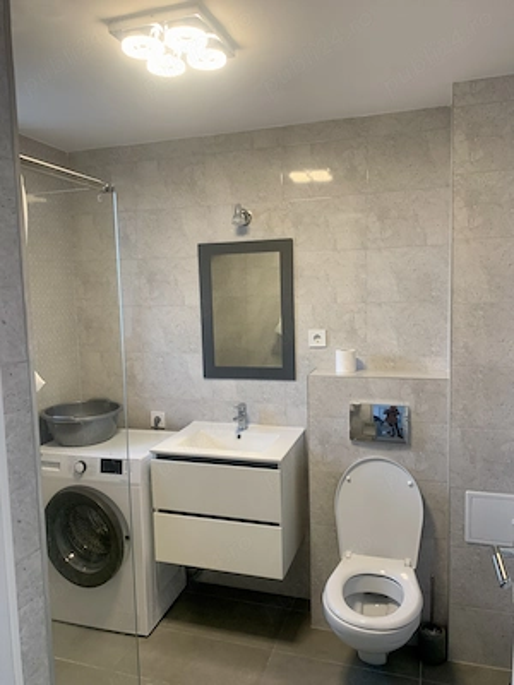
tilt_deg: -4.4
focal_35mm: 26
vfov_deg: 67.3
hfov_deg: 53.1
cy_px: 342
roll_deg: +0.8
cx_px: 257
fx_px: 515
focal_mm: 4.25
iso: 80
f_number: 1.8
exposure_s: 1/50
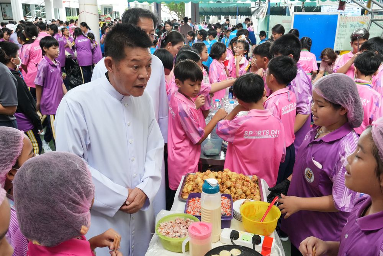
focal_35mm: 32
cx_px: 192
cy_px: 128
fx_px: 335
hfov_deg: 59.5
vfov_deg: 41.7
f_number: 7.1
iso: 2000
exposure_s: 1/125
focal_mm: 21
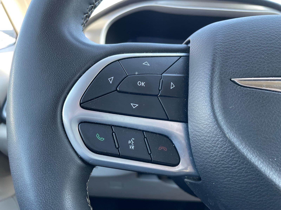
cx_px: 140
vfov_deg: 53.1
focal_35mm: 26
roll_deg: +1.1
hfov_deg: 67.3
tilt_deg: -11.4
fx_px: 211
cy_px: 105
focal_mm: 4.2
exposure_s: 1/121
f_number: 1.6
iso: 125
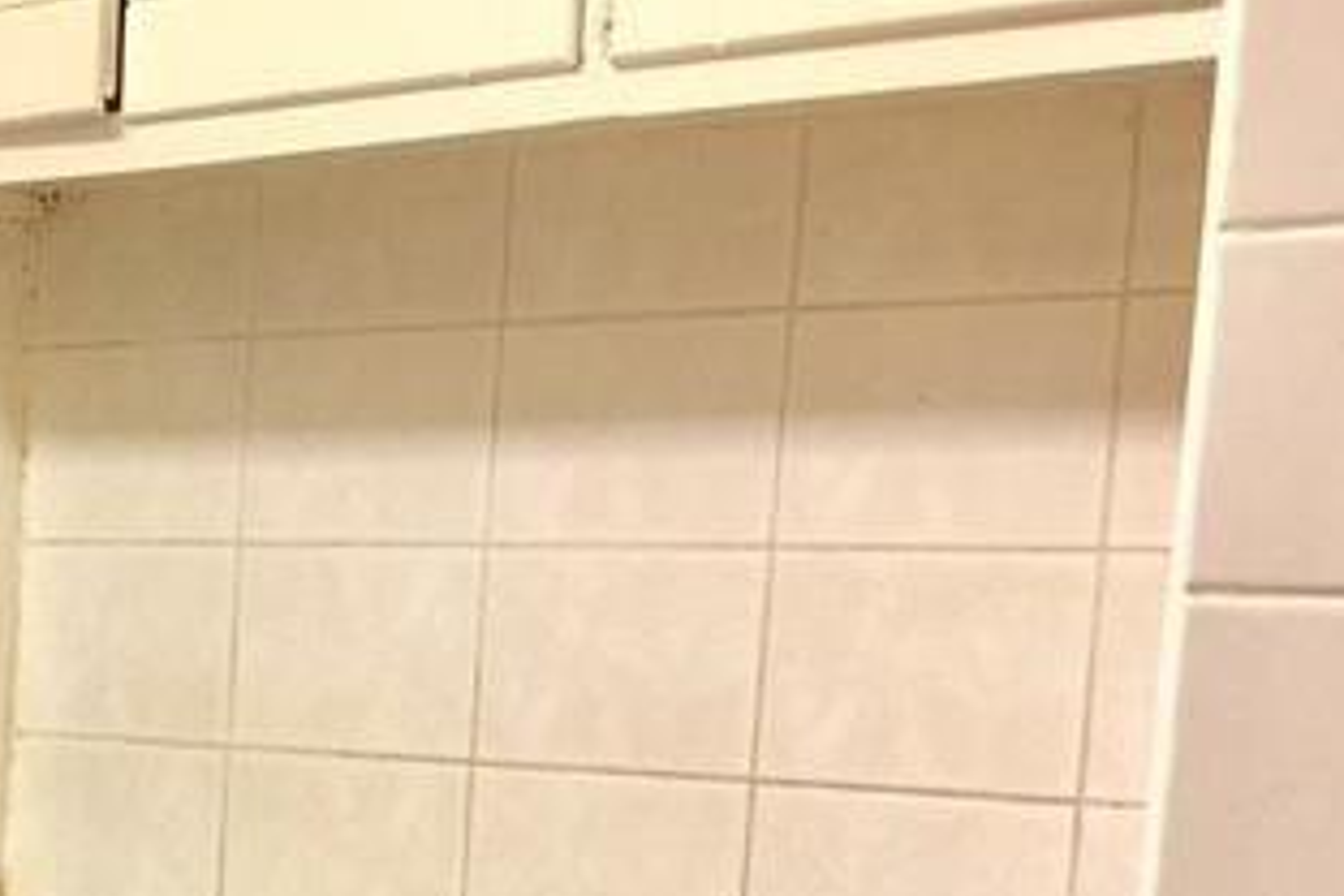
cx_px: -564
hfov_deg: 18.6
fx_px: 3696
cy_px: 1202
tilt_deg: -9.1
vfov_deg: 13.3
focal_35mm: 99
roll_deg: -1.2
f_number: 2.2
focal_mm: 4.15
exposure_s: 1/15
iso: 64
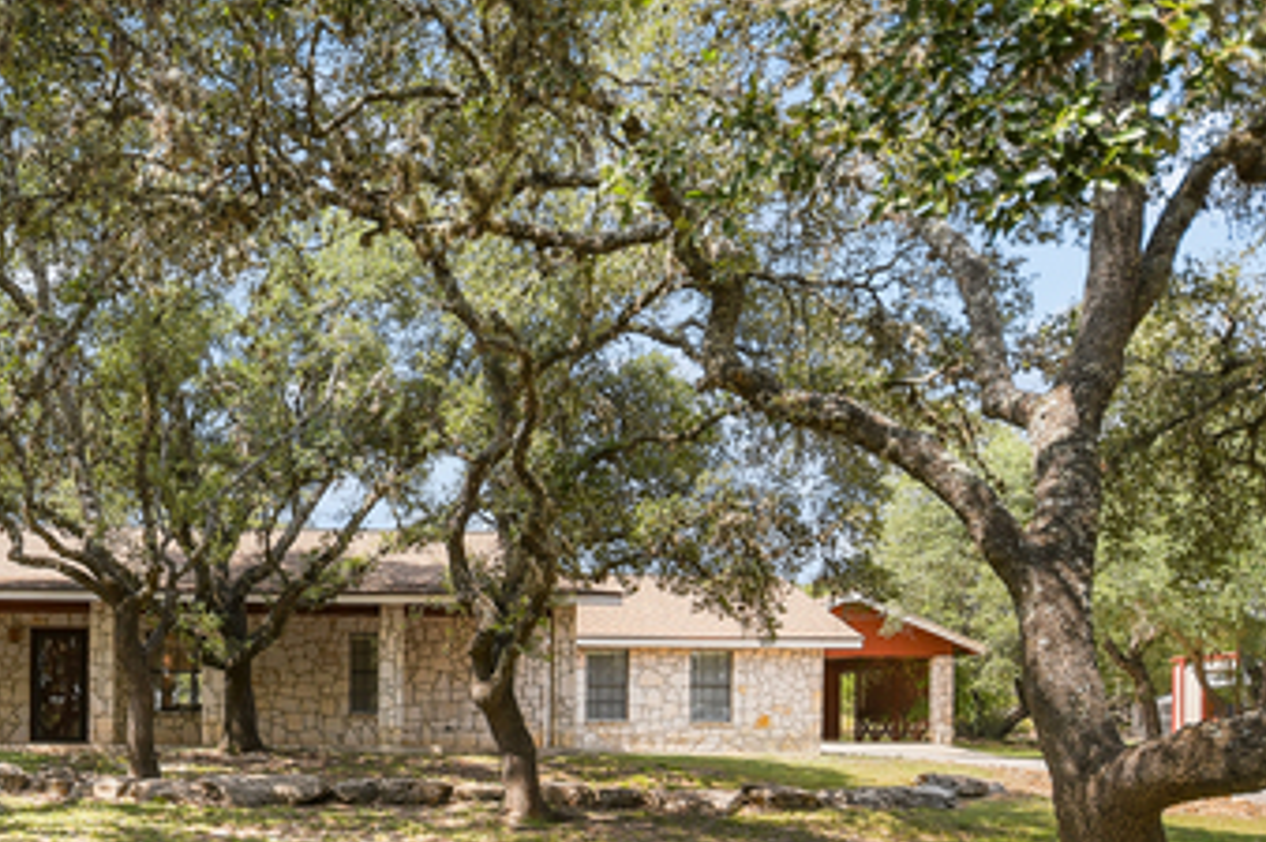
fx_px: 1299
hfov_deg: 49.0
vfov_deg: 34.0
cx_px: 255
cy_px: 758
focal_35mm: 37
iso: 125
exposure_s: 1/640
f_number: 5
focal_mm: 13
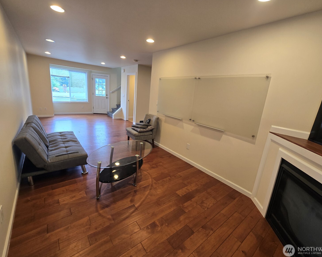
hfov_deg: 100.7
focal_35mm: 14
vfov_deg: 88.0
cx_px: 163
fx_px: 133
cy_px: 127
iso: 160
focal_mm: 2.2
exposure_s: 1/60
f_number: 2.2
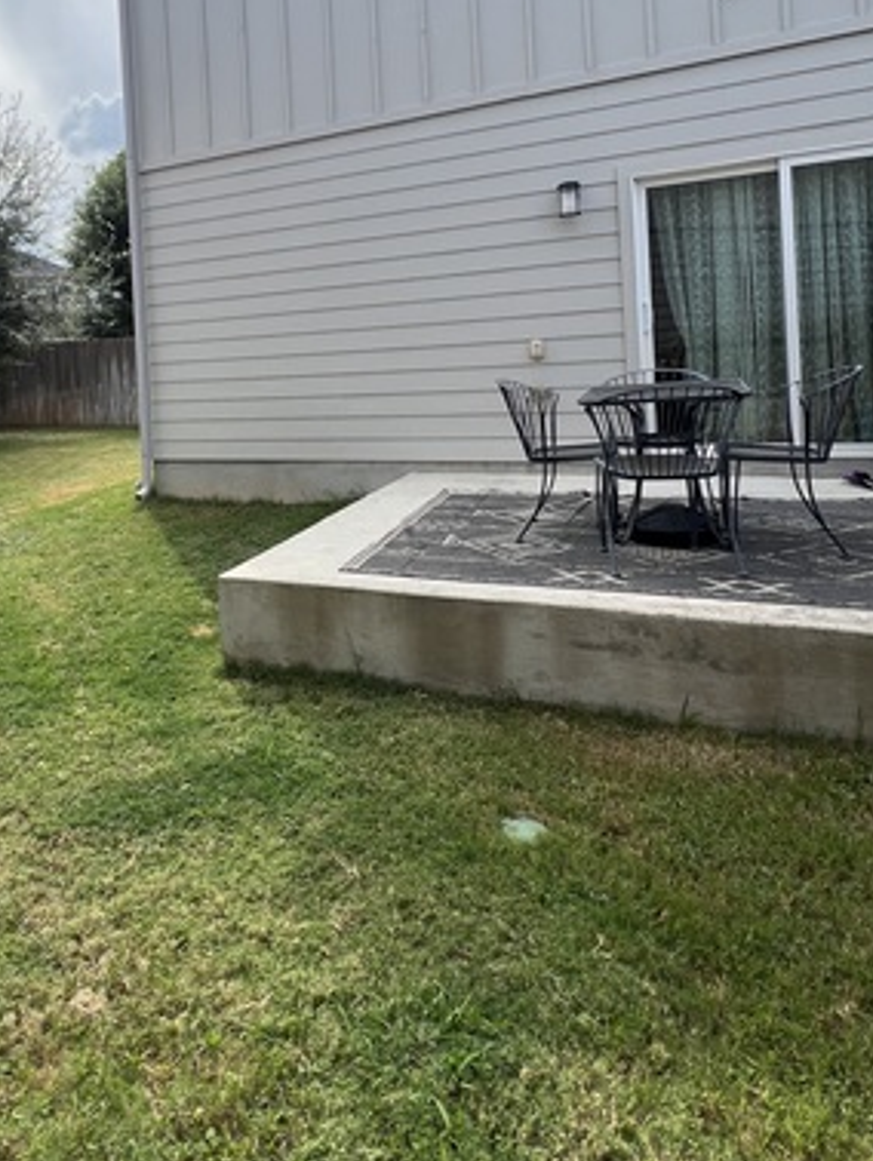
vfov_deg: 73.9
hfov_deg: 59.4
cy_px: 381
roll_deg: +2.7
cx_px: 274
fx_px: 739
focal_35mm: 22
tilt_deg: +0.0
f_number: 1.8
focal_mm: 1.57
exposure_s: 1/541
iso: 32
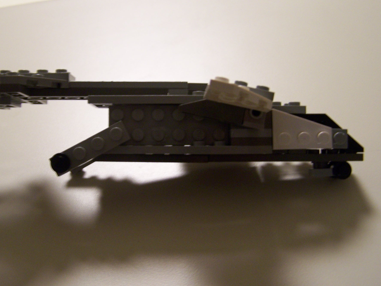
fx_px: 484
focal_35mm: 44
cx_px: 161
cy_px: 130
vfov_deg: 32.9
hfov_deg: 42.8
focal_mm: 6.3
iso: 140
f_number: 2.8
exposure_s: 1/10
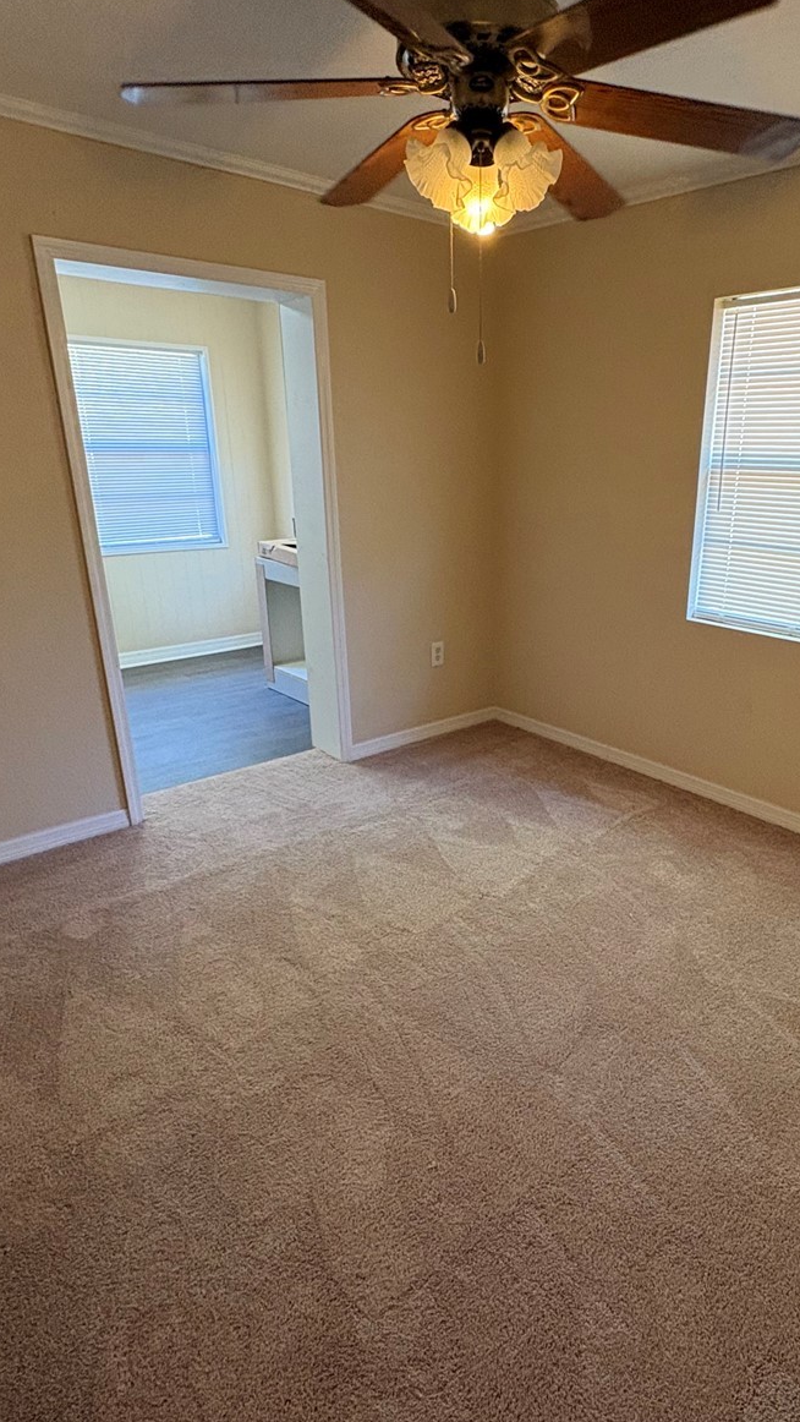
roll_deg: -0.1
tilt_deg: -20.0
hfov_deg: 52.8
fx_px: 792
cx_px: 517
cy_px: 718
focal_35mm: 21
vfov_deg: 83.8
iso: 400
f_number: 2.2
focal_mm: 2.22
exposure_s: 1/60
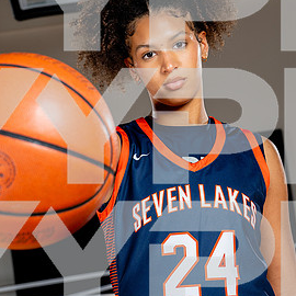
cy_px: 127
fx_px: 919
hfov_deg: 18.3
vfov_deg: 18.3
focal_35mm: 95
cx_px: 132
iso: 200
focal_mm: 52
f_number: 5.6
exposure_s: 1/250
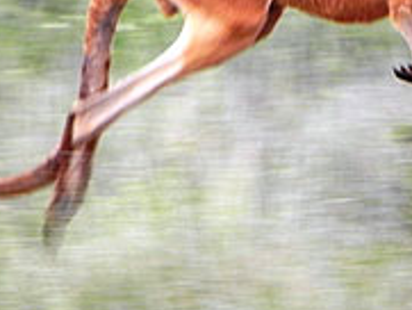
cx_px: 330
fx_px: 14280
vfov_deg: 1.2
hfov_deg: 1.7
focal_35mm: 1199
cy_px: 107
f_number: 5
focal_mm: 85.6
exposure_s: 1/96.3
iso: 160
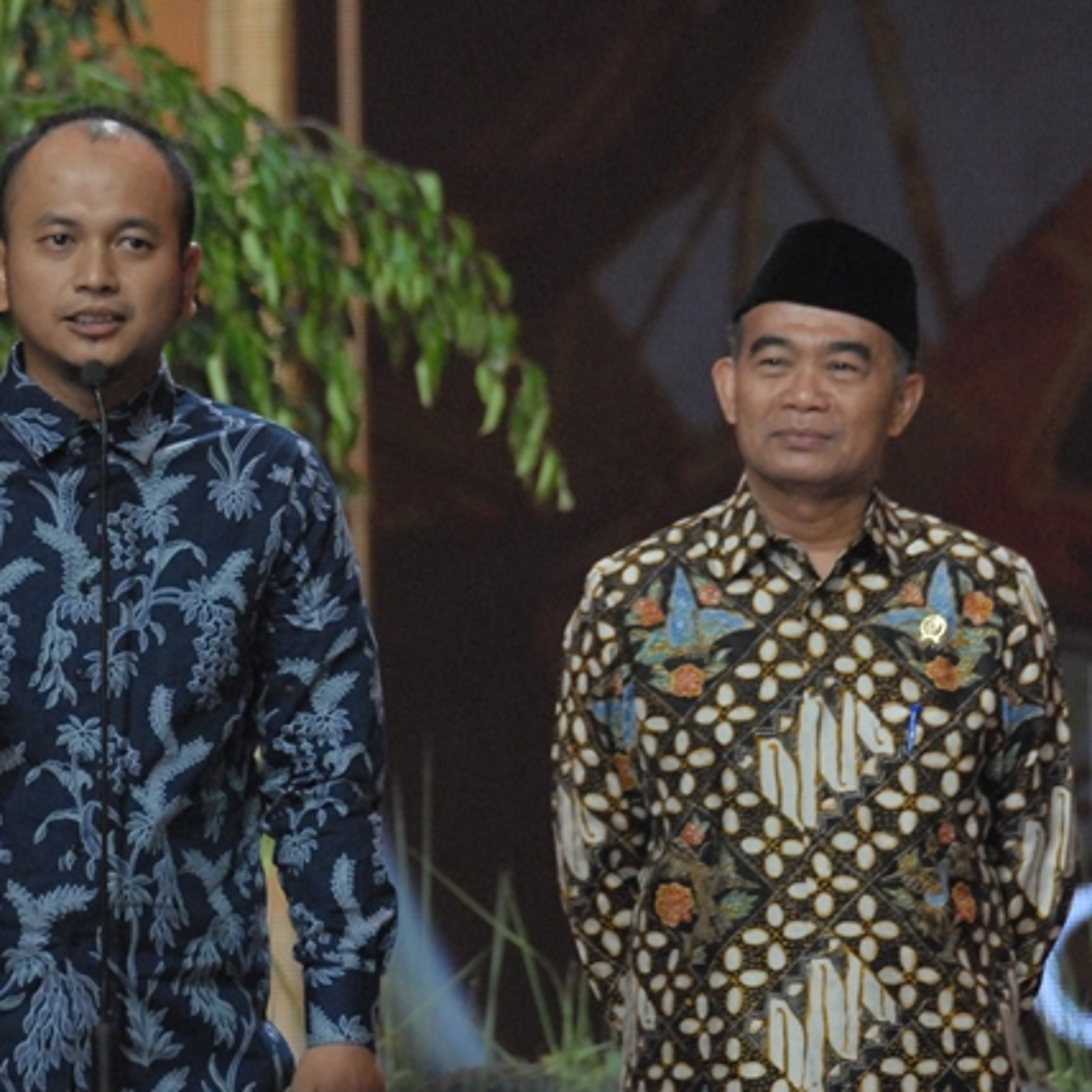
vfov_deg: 5.1
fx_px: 12277
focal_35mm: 344
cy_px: 546
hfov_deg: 5.1
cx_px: 395
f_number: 5.6
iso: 1600
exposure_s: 1/100
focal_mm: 180
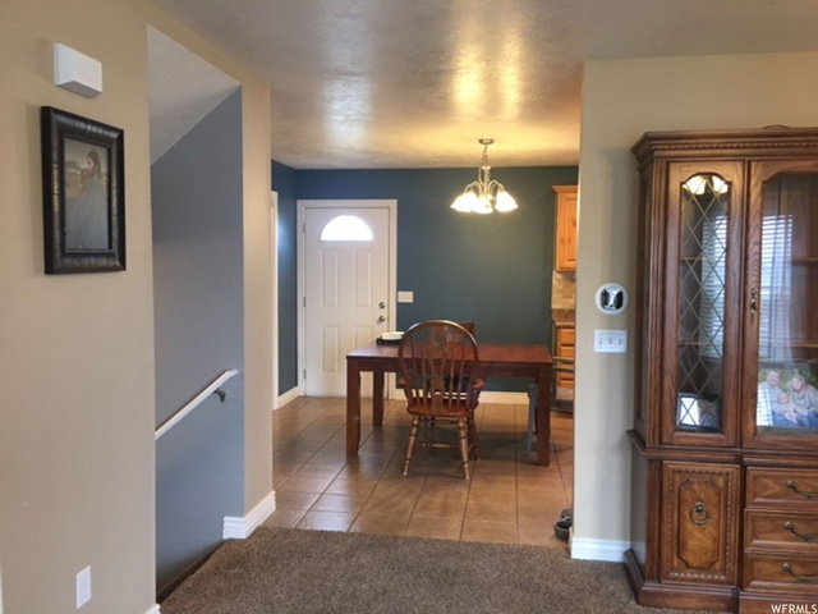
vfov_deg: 48.2
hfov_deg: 61.7
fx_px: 685
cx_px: 409
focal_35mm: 29
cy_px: 307
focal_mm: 4.15
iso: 100
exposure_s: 1/30
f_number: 2.2
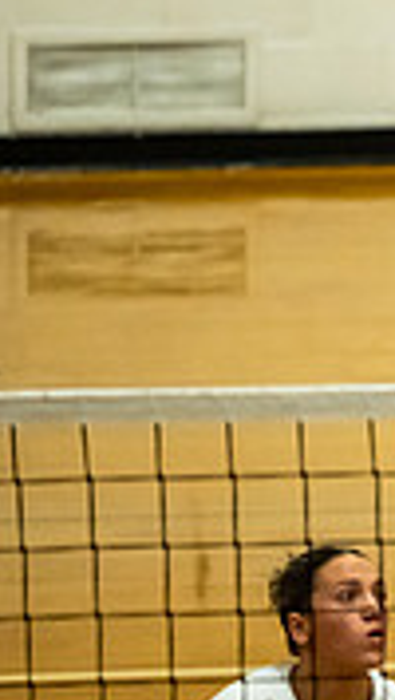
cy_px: 208
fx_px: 12731
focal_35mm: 686
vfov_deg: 3.1
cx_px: 1074
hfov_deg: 1.8
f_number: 2.8
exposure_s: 1/1250
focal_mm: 200
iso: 4500
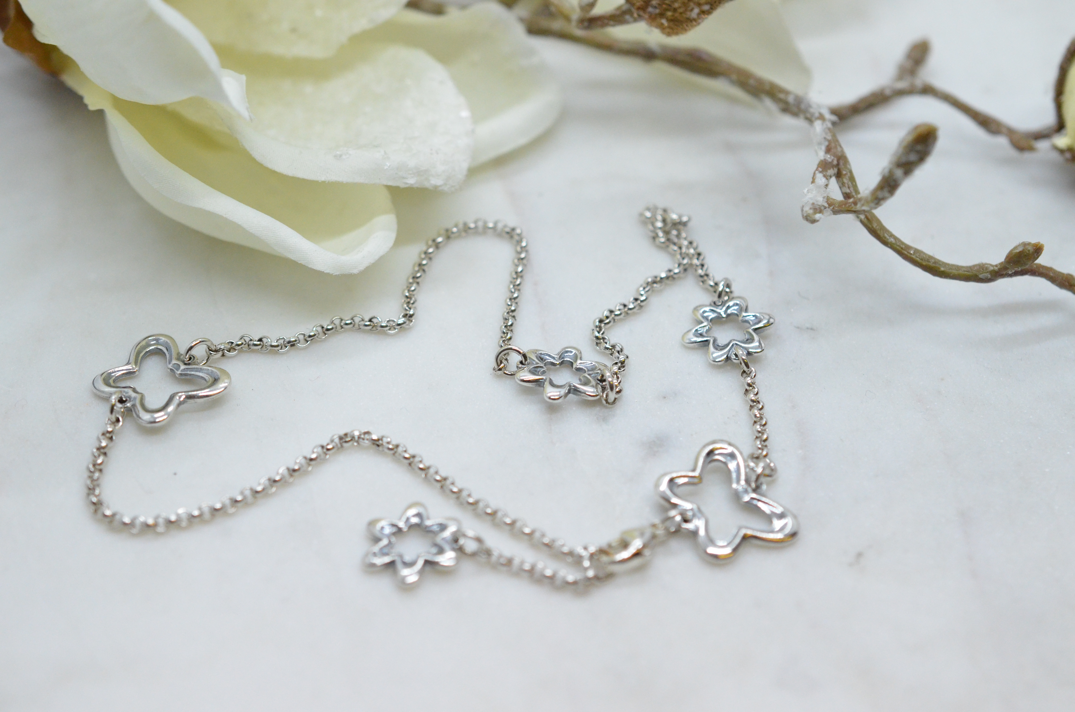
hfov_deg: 33.5
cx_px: 538
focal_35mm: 60
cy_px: 356
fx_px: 1788
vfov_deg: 22.5
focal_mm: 40
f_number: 5
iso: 3200
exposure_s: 1/1600
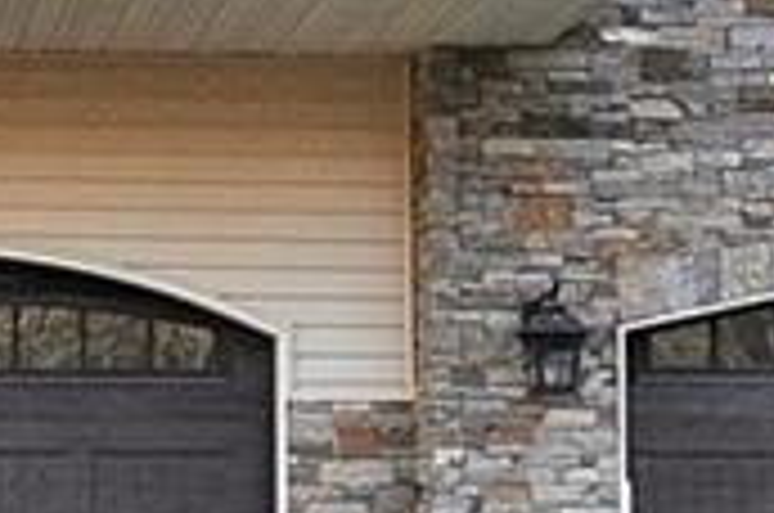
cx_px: -243
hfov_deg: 12.4
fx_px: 3455
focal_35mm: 161
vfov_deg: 8.5
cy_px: 227
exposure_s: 1/200
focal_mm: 18
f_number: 8
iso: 200
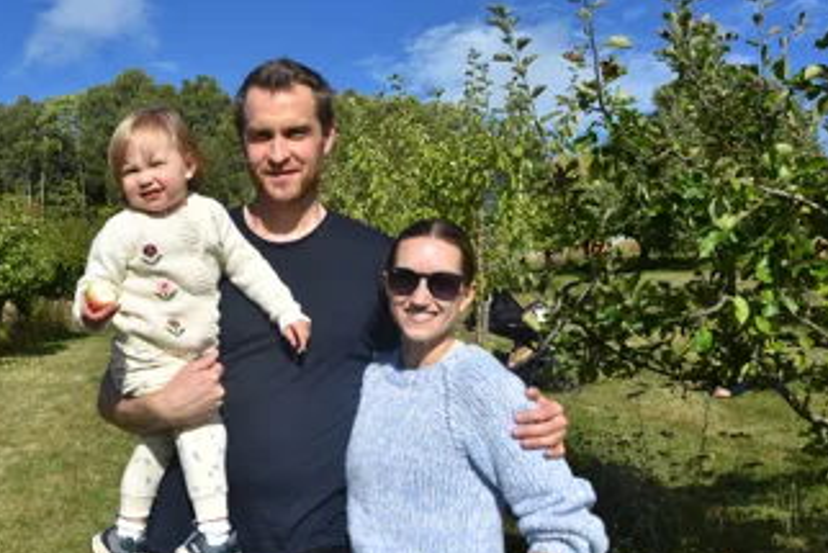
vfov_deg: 32.7
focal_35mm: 41
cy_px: 295
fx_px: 943
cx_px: 332
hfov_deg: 47.1
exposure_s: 1/500
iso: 125
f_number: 8
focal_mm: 22
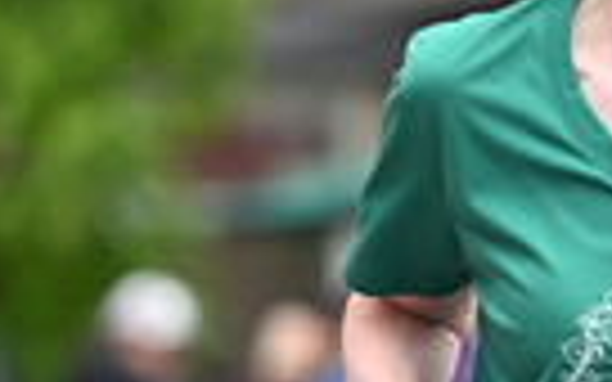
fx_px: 7923
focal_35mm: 475
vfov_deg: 2.8
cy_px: 328
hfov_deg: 4.4
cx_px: 668
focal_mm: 115
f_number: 2.8
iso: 640
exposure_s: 1/1600
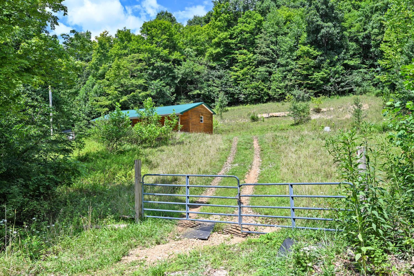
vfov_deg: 43.6
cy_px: 138
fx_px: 345
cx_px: 207
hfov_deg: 61.9
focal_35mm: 30
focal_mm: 30
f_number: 6.3
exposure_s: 1/320
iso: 100
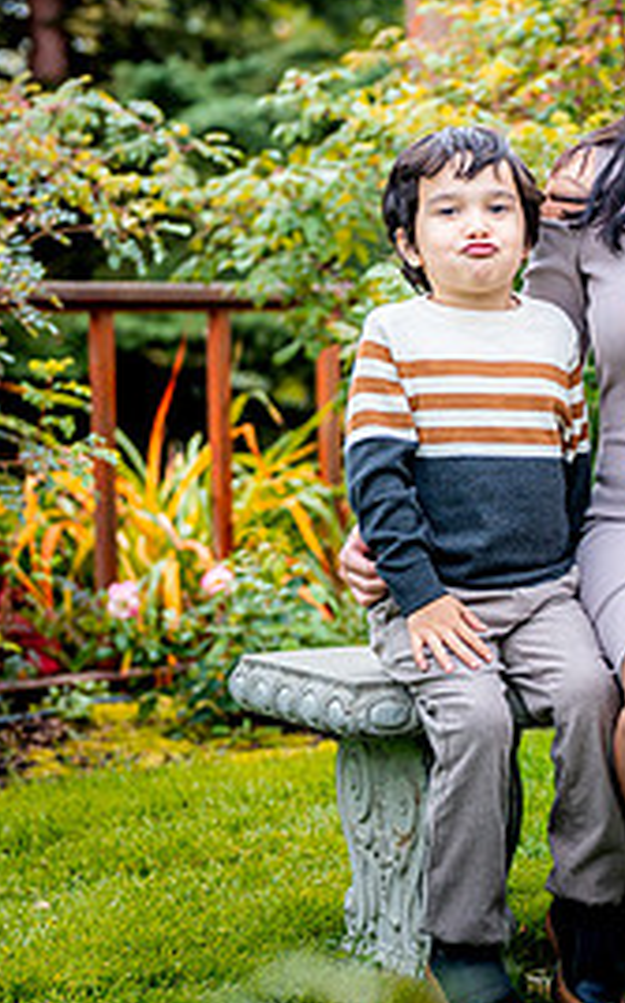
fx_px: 3469
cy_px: 507
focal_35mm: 127
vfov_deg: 16.5
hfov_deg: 10.1
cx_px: 766
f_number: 2
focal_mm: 50
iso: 200
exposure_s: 1/800
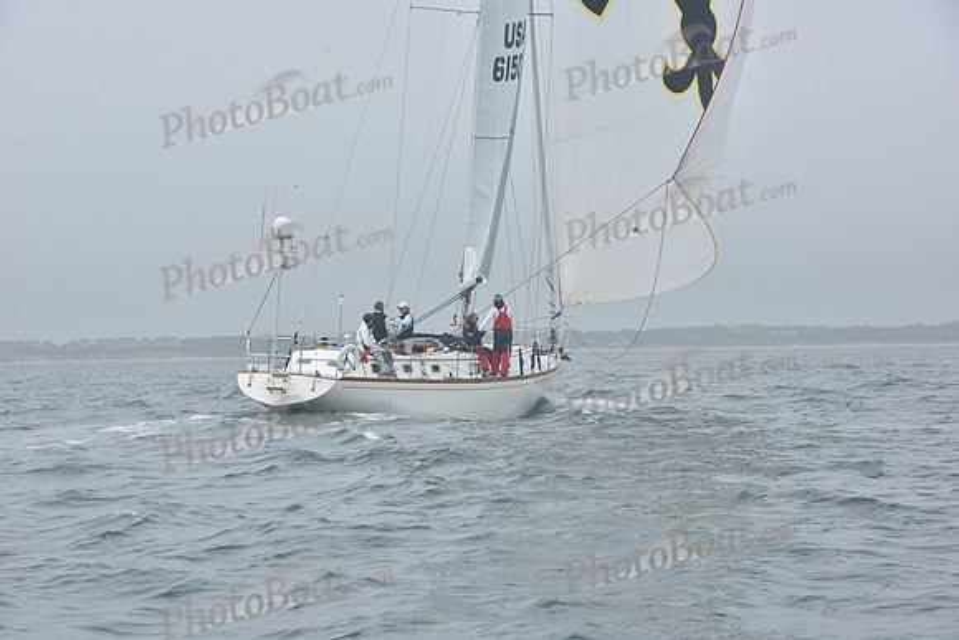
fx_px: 2931
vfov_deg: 12.5
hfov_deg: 18.6
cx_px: 480
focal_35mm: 110
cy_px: 320
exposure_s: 1/800
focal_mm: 110
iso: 250
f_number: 10
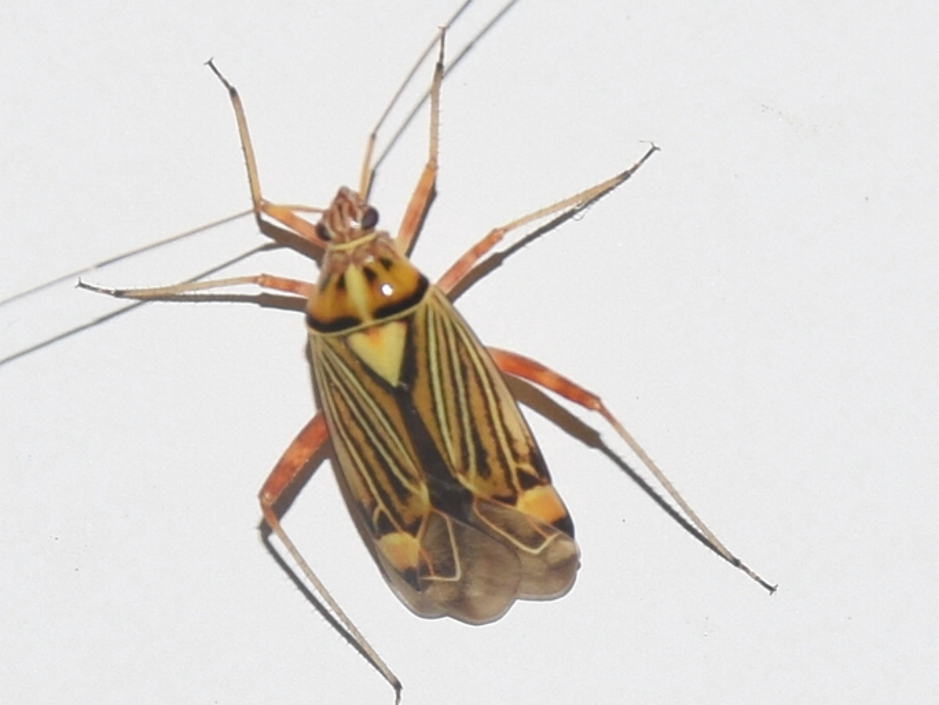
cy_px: 415
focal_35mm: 283
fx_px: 7681
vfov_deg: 5.3
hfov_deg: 7.0
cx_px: 331
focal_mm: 140
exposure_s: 1/160
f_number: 11
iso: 100
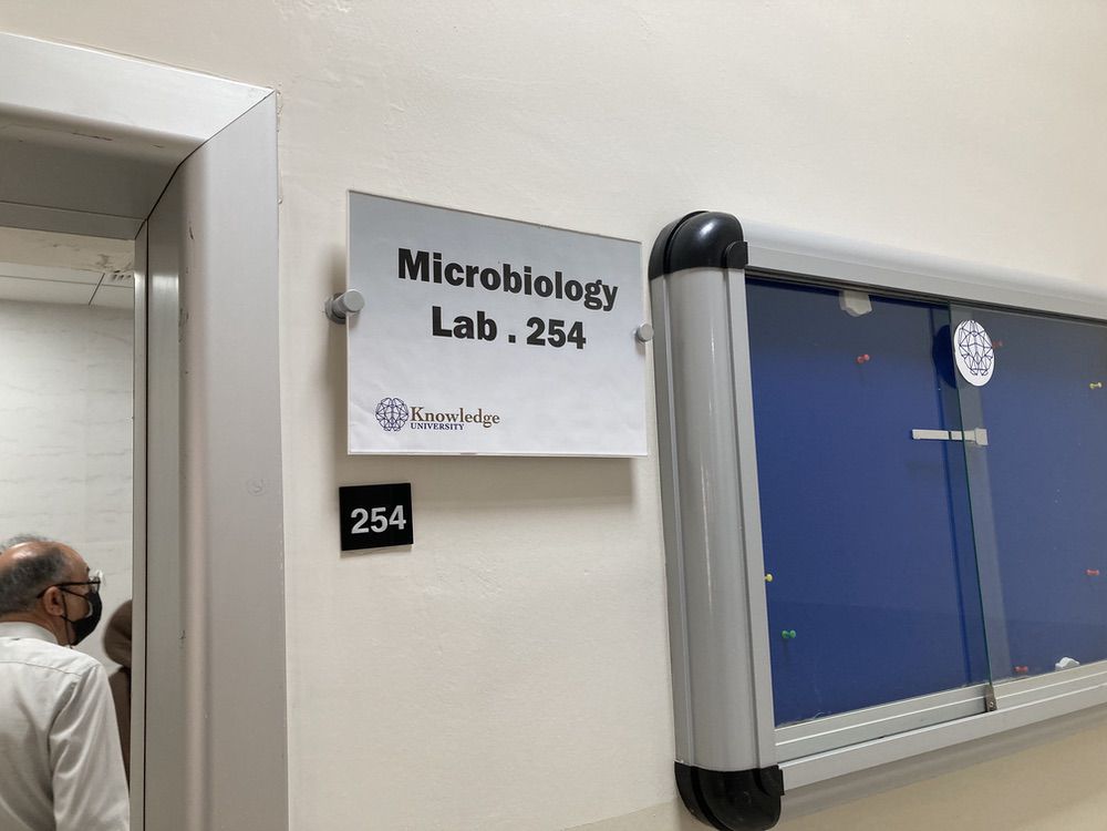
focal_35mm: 28
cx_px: 554
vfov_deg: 49.7
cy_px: 416
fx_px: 895
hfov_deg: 63.4
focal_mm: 3.99
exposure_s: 1/50
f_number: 1.8
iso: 64
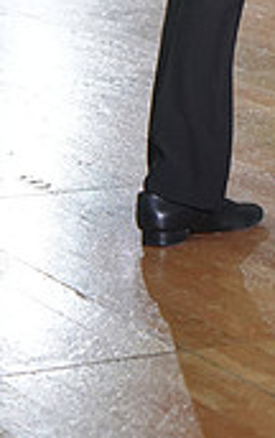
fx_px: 2582
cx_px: 472
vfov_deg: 9.4
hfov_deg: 6.0
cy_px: -272
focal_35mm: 216
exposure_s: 1/400
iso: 1600
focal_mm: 63
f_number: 4
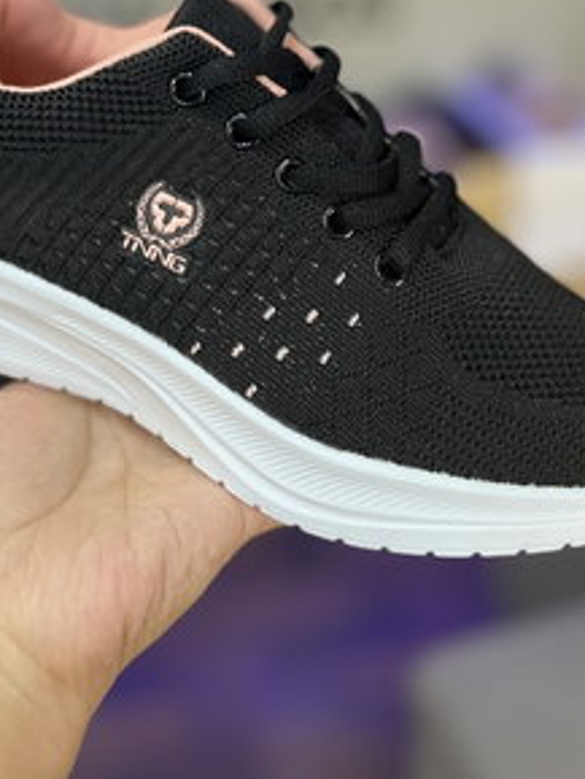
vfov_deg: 38.1
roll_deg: -1.0
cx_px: 275
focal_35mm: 48
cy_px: 147
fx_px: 1081
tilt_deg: -25.7
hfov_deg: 30.3
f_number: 1.6
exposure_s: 1/100
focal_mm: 5.1
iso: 100
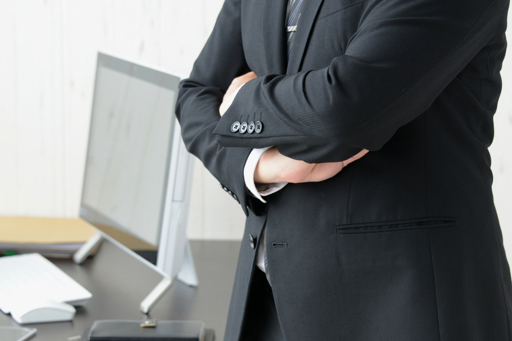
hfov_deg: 17.2
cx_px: 223
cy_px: 152
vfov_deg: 11.5
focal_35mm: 119
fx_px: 1692
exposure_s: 1/30
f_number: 7.1
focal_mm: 100
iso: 640
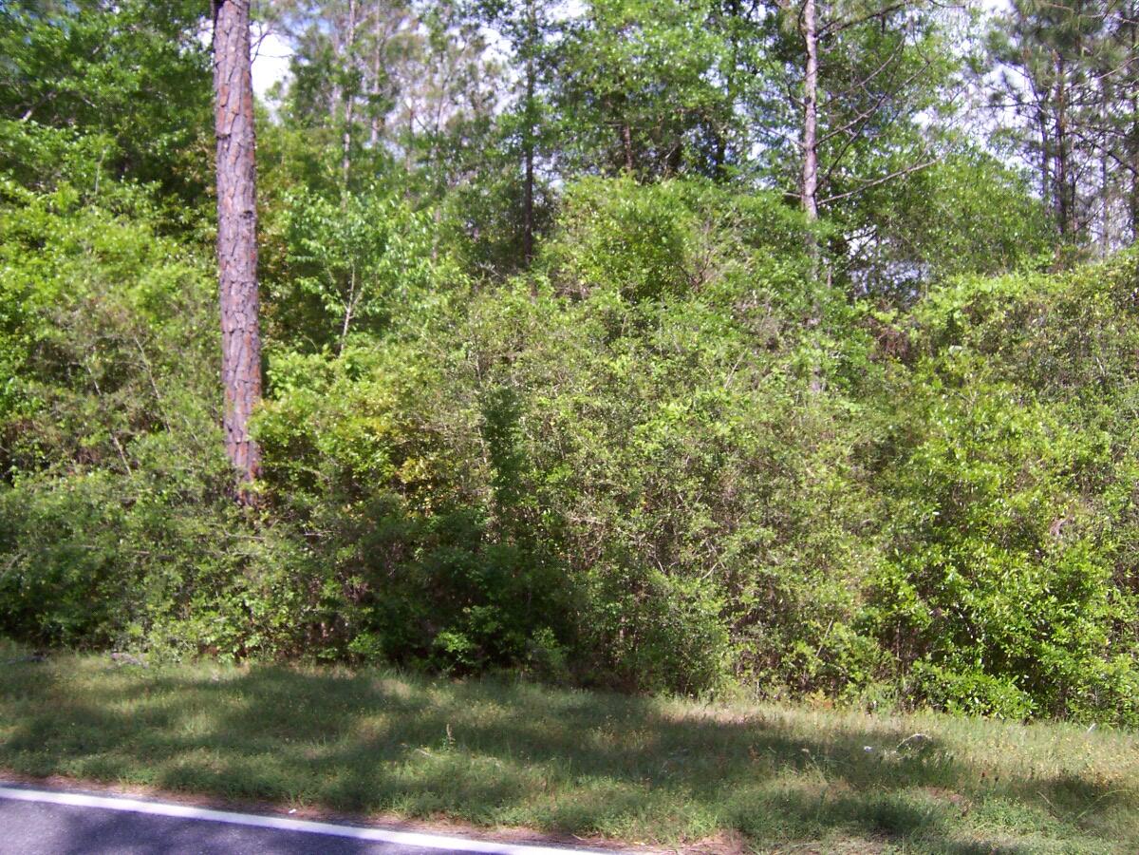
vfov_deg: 42.9
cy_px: 428
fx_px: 1086
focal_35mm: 33
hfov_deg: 55.4
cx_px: 570
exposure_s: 1/350
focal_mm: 5.5
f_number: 4
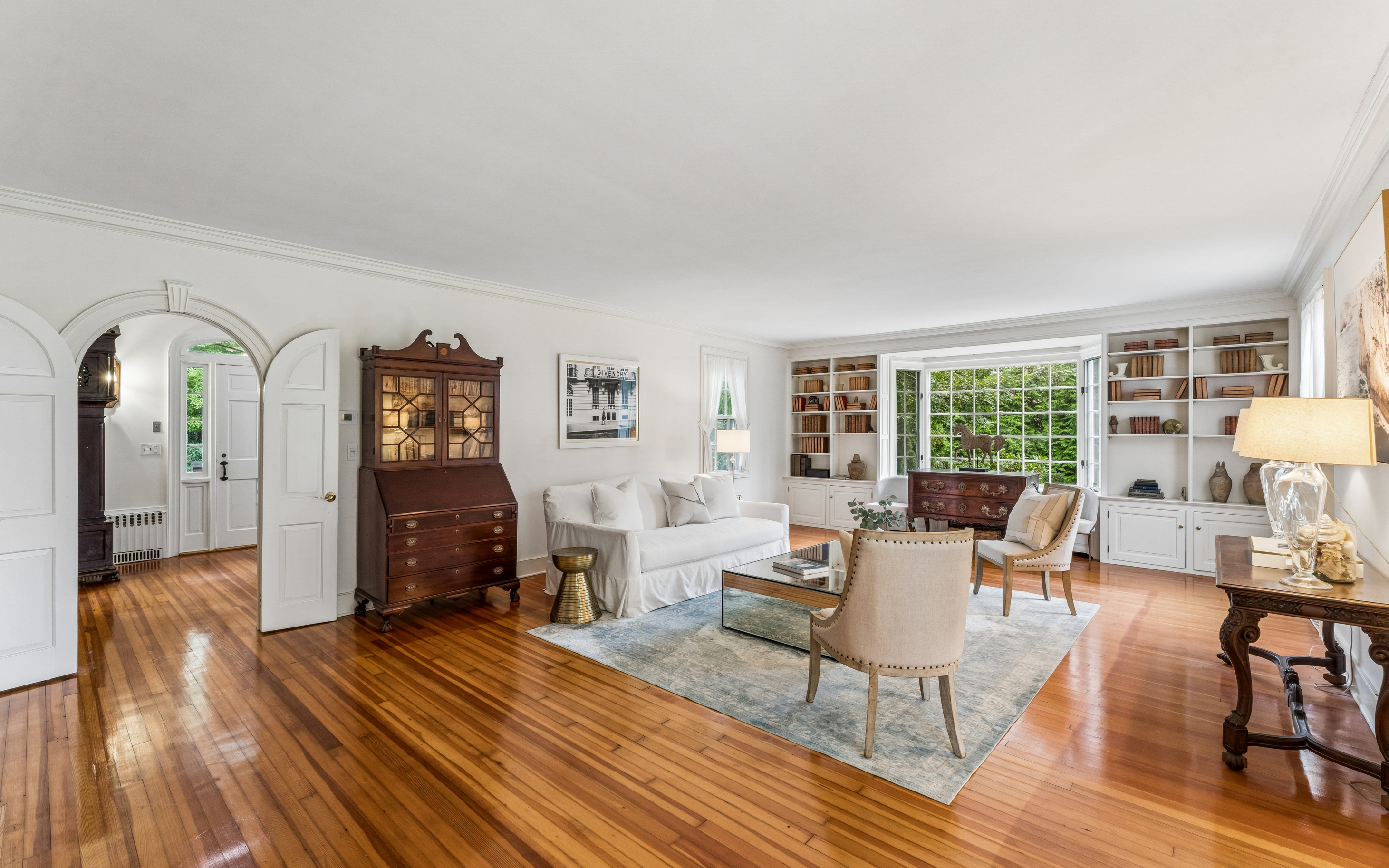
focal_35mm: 15
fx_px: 568
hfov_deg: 101.4
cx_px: 664
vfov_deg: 74.8
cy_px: 442
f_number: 13
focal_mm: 14
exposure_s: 1/3.33
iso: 400
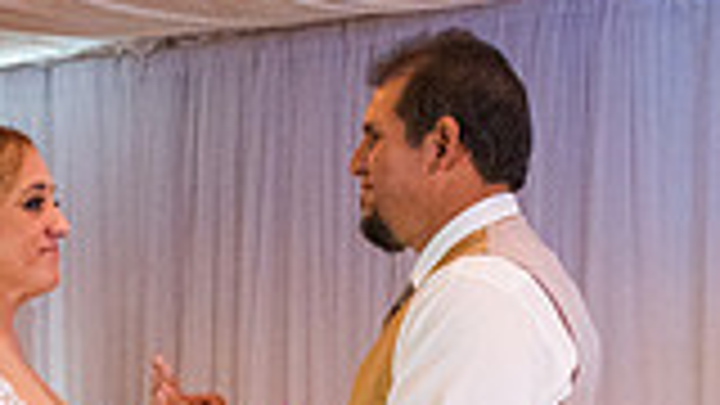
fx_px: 2482
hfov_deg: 16.5
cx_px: 222
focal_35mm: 130
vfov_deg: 9.1
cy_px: 626
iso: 1000
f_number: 4
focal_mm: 24
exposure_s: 1/125
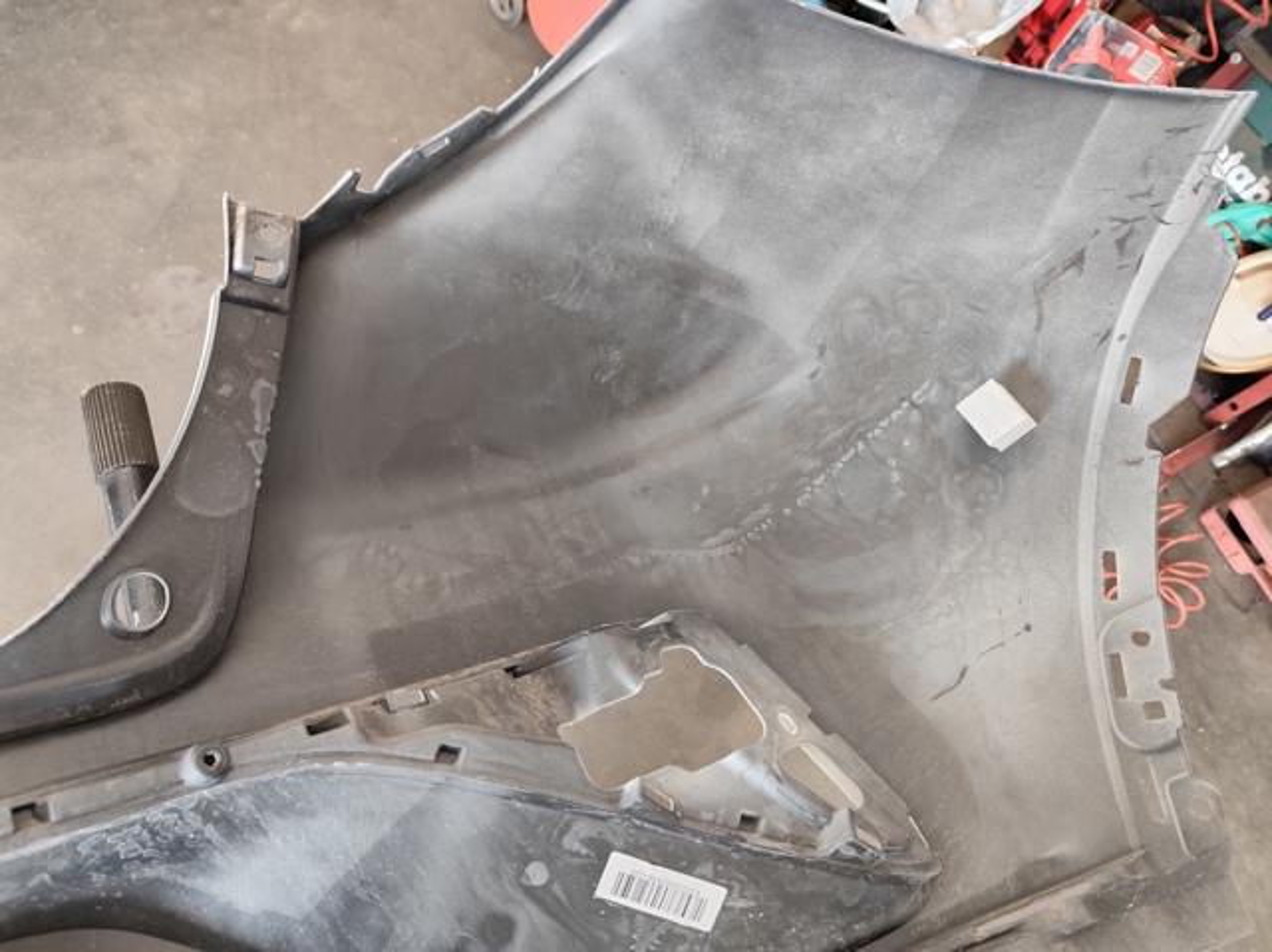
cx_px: 636
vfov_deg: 58.8
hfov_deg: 74.0
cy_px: 476
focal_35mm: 23
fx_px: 845
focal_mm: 6.19
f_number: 1.65
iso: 640
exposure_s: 1/100
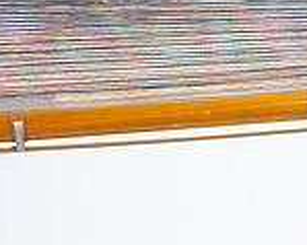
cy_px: 389
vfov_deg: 1.4
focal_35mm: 1099
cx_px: 527
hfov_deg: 1.8
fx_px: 9979
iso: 250
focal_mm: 300
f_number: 5
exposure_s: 1/1600
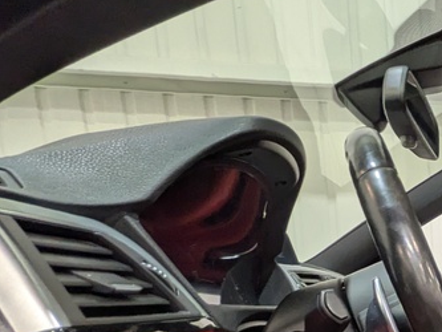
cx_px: 551
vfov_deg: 28.6
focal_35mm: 43
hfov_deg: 33.9
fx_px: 549
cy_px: 410
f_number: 2.2
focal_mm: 1.83
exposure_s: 1/60
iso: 122
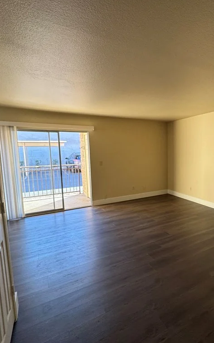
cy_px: 171
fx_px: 187
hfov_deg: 56.4
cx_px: 163
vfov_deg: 85.1
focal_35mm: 20
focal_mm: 2.22
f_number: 2.2
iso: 160
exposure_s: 1/120
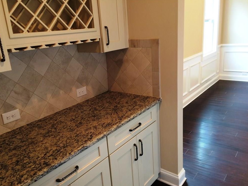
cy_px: 96
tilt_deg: -19.1
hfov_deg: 60.0
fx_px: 215
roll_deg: +4.2
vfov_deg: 46.8
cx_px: 122
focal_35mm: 30
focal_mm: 4.15
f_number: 2.2
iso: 125
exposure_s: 1/30
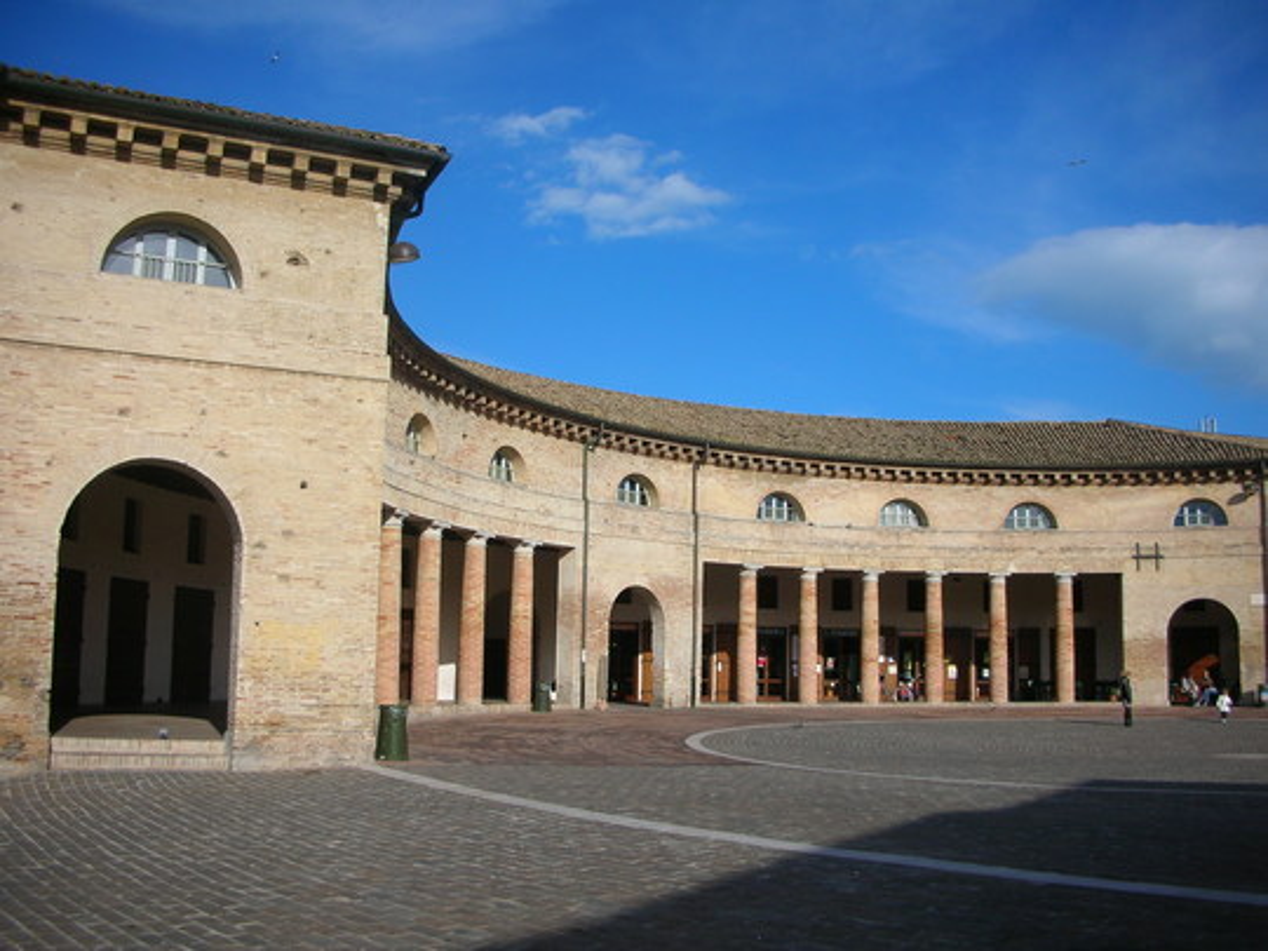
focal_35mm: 35
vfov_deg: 40.7
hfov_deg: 52.6
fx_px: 1282
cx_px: 634
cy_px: 476
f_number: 8.5
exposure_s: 1/174
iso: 50
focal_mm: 5.8
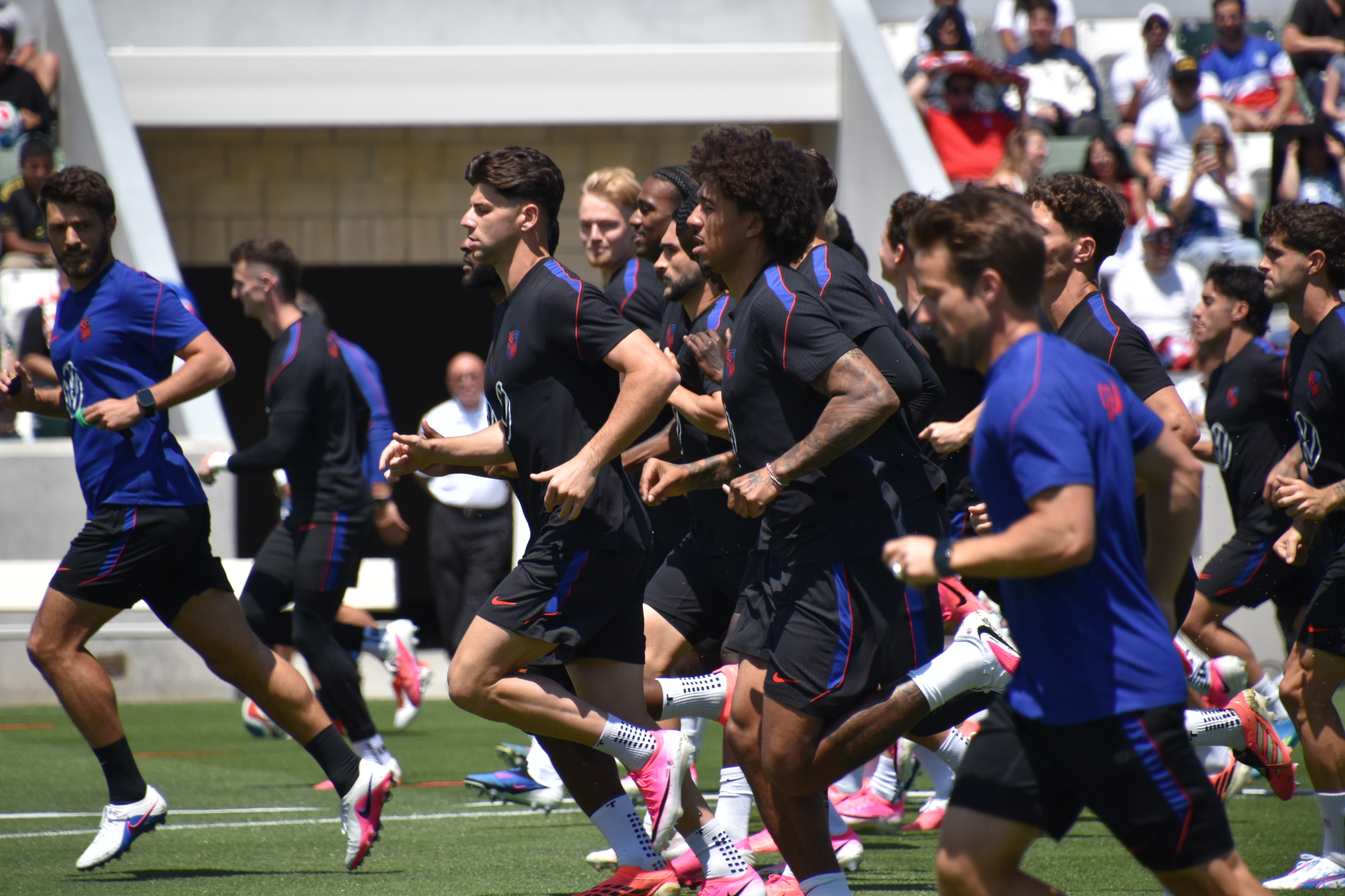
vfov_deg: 3.1
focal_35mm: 450
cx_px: 672
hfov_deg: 4.6
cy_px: 448
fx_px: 16811
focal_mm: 300
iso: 400
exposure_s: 1/1600
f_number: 6.3
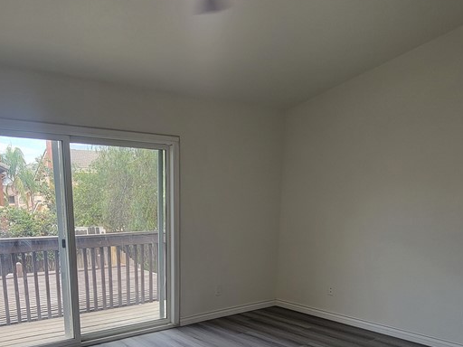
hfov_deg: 65.6
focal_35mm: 26
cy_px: 290
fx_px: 348
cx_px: 156
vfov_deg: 49.2
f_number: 2.2
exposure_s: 1/60
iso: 50
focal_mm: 2.2
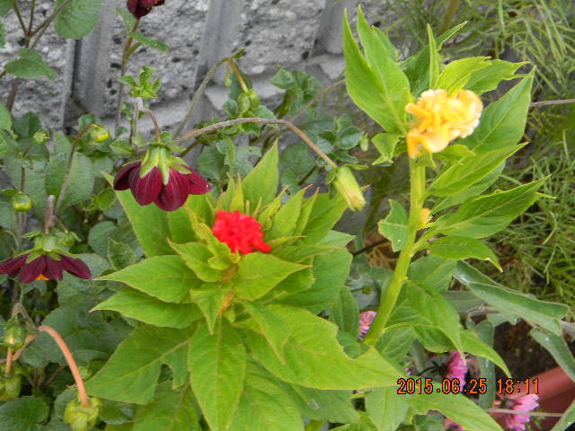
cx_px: 288
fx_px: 1379
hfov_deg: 23.6
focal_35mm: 83
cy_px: 216
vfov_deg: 17.8
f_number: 4.5
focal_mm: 15.1
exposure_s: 1/36
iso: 80
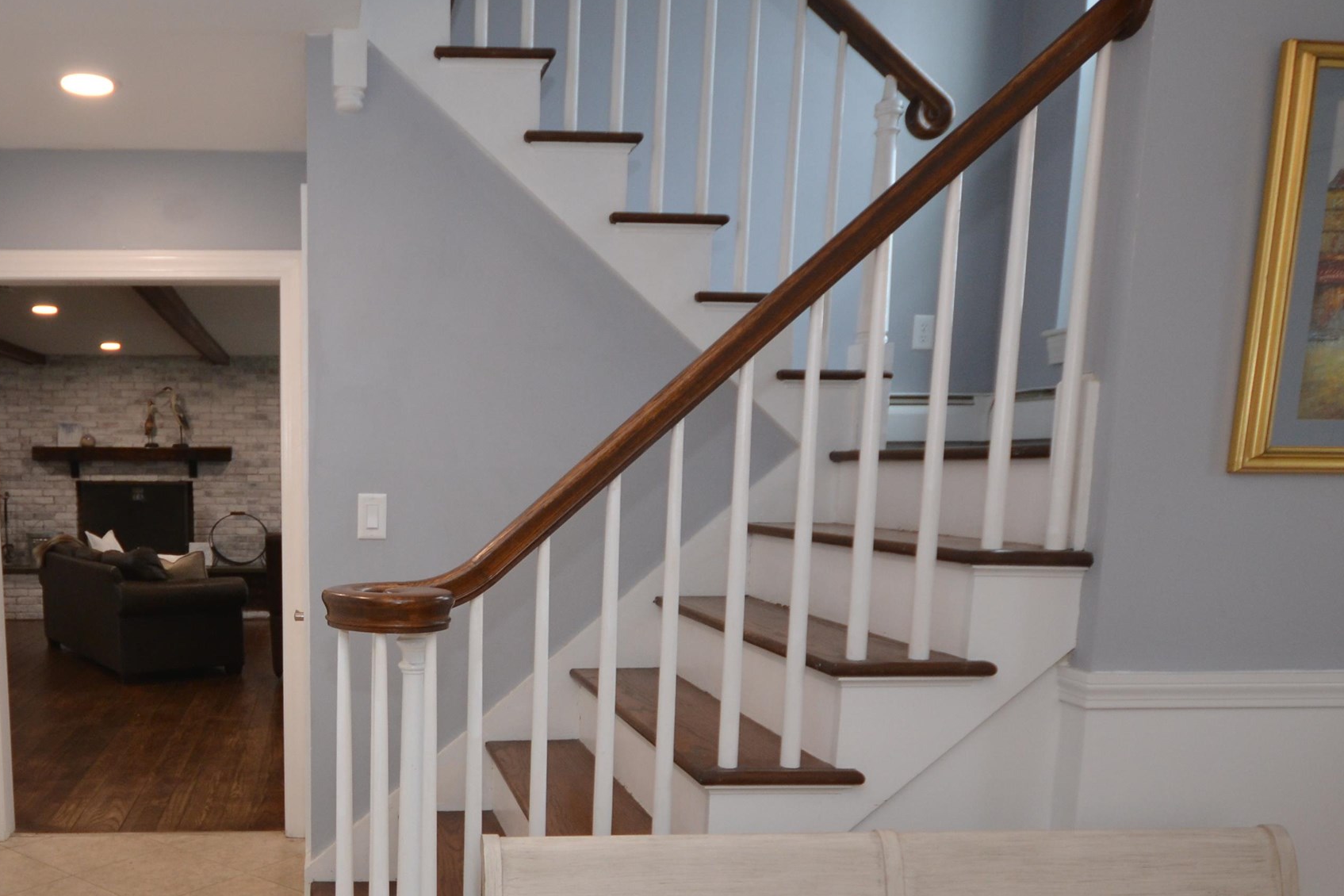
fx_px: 1116
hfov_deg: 59.6
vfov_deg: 42.8
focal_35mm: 30
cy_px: 630
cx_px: 381
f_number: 4.2
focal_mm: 11
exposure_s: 1/60
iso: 400
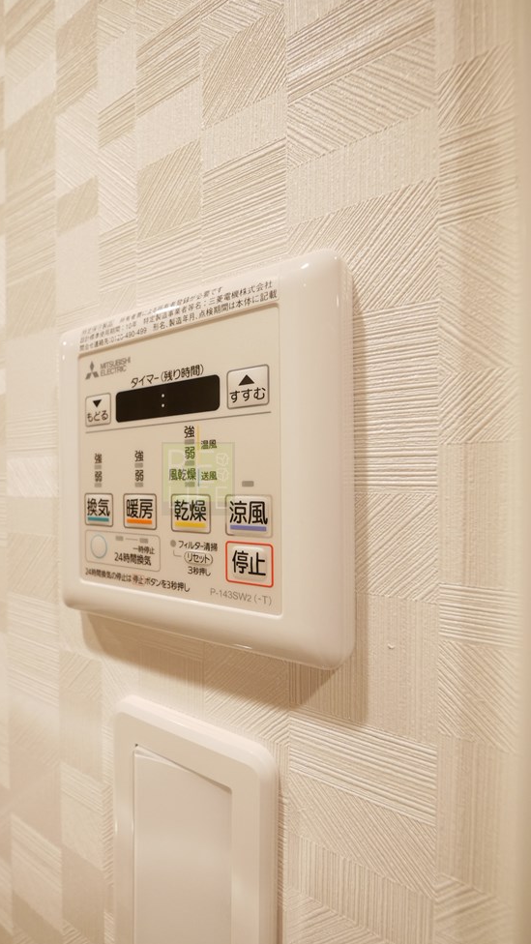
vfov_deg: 99.4
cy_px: 479
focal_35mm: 16
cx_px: 198
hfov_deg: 66.1
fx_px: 400
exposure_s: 1/60
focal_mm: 7
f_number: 4
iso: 1000
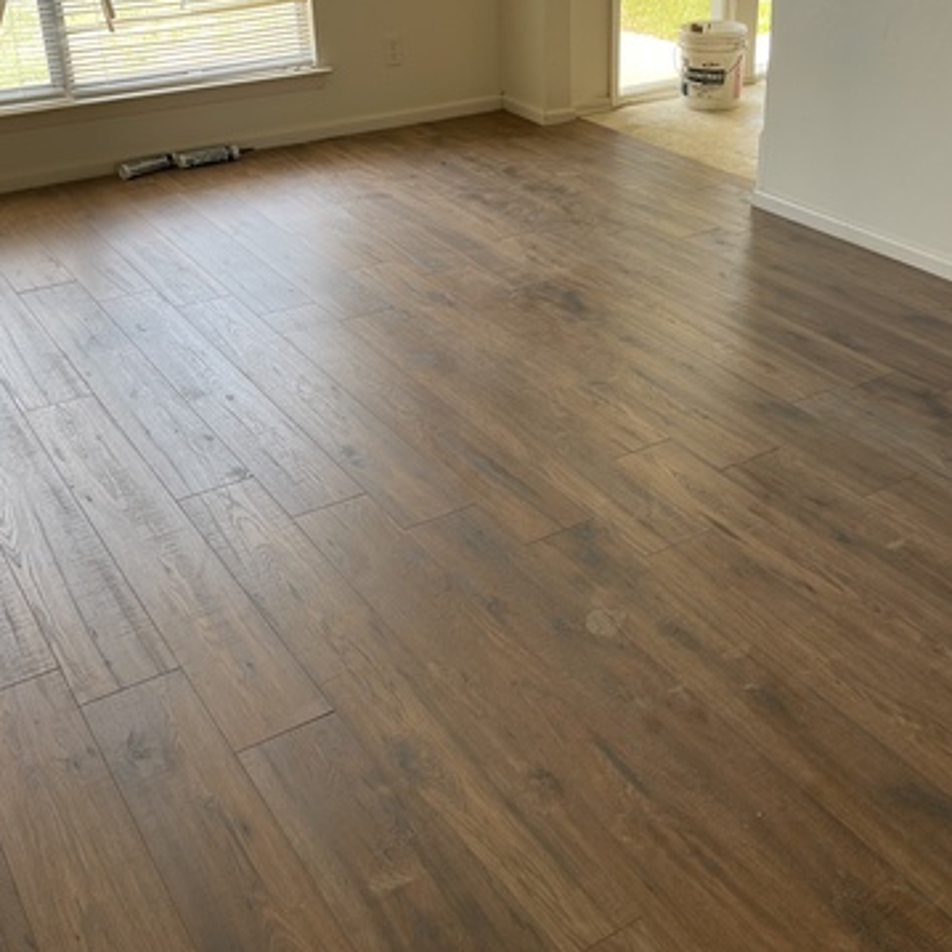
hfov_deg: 40.8
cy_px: 300
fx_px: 1276
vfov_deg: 40.3
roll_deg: +1.4
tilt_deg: -22.8
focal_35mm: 41
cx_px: 562
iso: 32
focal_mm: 5.1
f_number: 1.6
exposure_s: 1/130
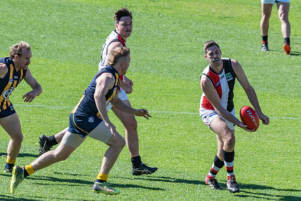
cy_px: 74
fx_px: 5067
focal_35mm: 606
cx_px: 190
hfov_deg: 3.4
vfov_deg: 2.3
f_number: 14
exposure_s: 1/800
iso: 800
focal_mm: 320
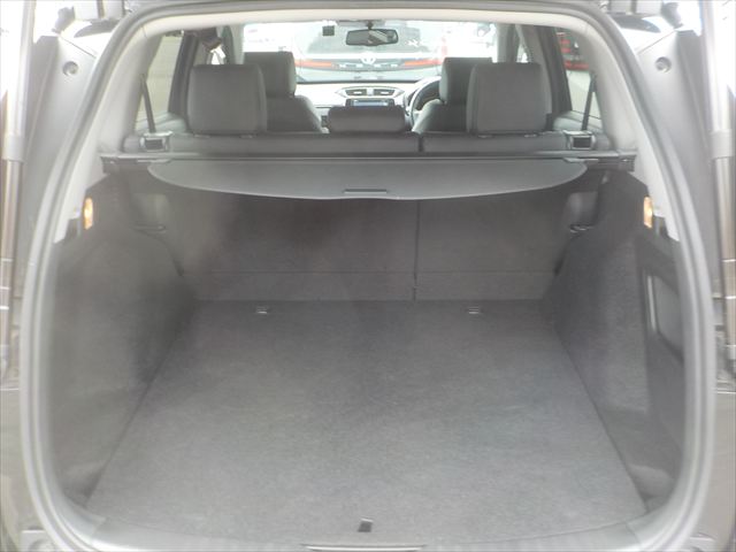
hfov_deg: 60.0
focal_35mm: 30
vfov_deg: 46.8
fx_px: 638
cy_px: 276
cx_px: 368
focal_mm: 4.1
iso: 125
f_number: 3.3
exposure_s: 1/30
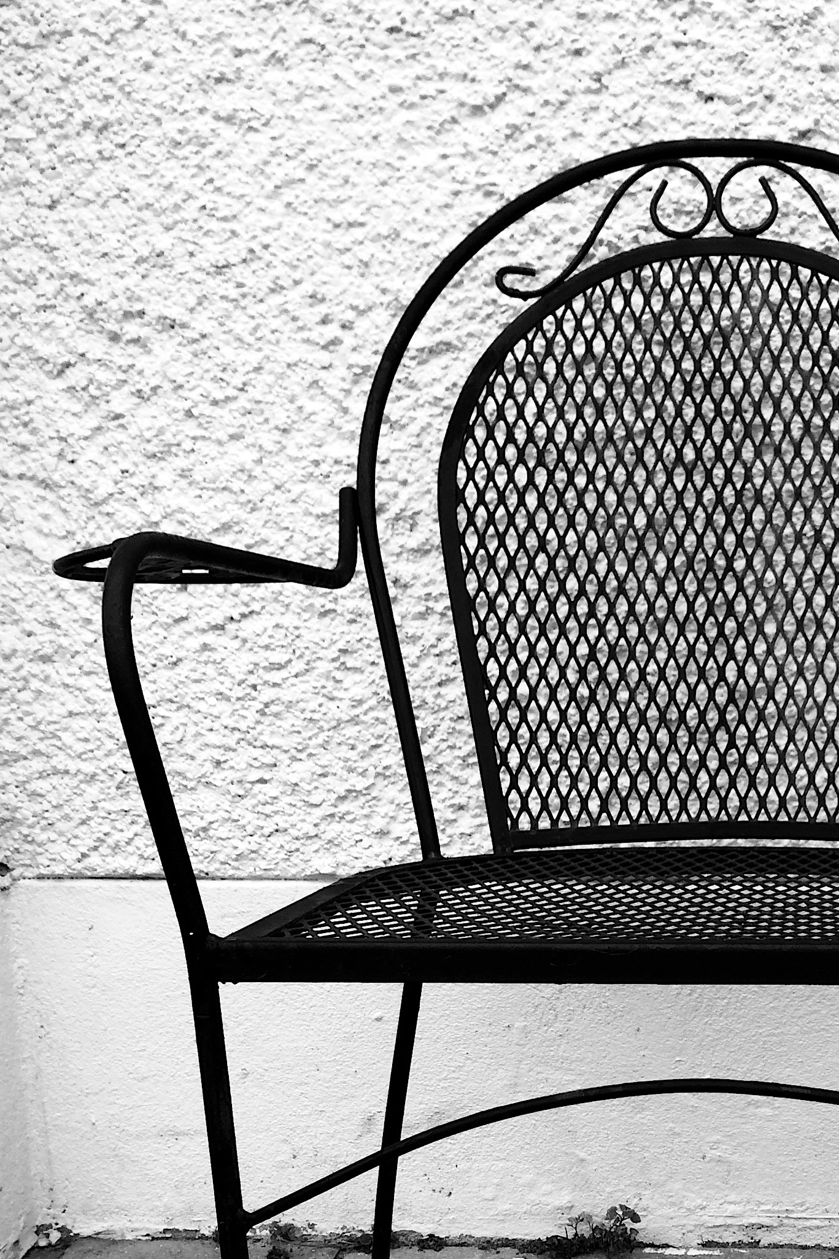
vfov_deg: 40.1
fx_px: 1678
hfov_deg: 27.3
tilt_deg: -12.2
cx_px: 706
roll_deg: +0.6
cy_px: 932
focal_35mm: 48
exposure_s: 1/436
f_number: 2.2
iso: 32
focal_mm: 4.15
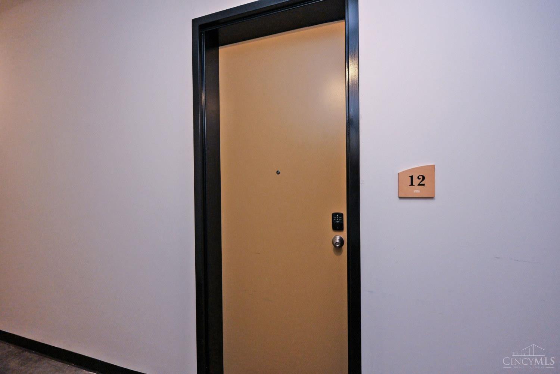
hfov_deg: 104.3
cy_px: 187
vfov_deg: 81.2
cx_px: 280
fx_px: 218
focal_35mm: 14
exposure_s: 1/60
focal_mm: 14
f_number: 4
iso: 2500
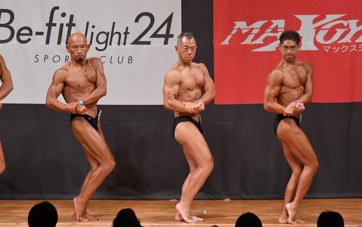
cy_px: 120
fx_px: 2724
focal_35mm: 276
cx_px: 181
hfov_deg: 7.6
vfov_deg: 4.8
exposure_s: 1/400
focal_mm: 180
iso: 7200
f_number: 5.6
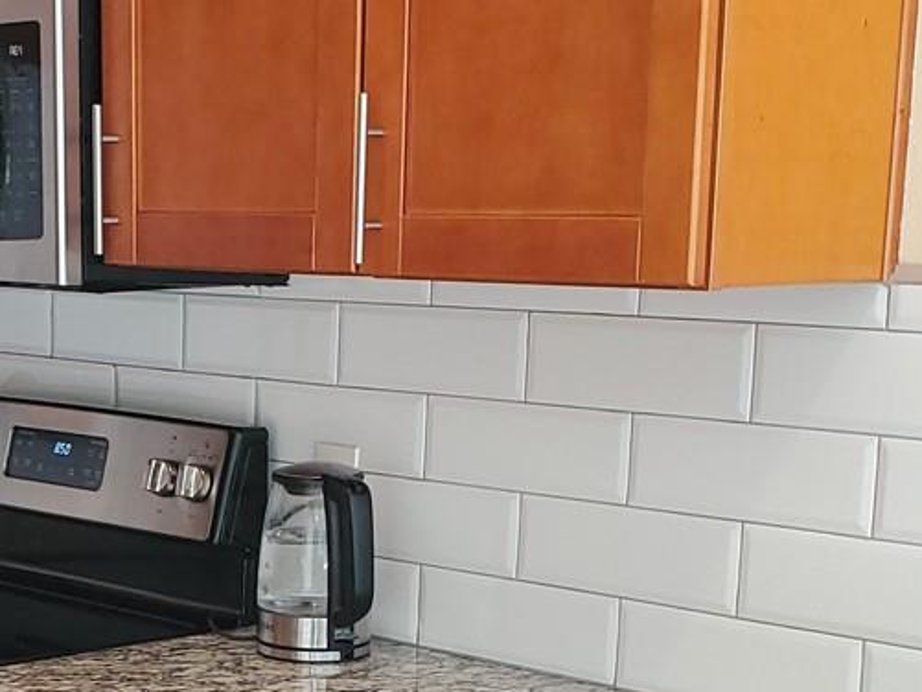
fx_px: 2211
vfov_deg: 17.2
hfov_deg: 23.0
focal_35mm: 83
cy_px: 751
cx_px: 118
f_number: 2.4
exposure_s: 1/60
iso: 160
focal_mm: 4.3
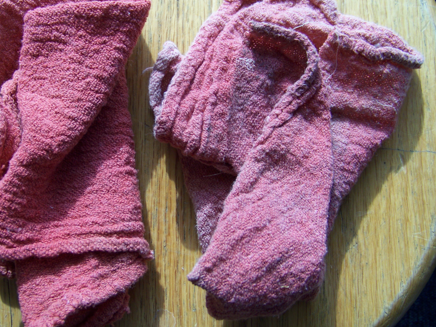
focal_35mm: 47
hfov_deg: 40.3
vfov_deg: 30.9
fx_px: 592
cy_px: 164
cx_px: 176
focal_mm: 5.85
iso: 66
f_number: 2.8
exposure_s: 1/250
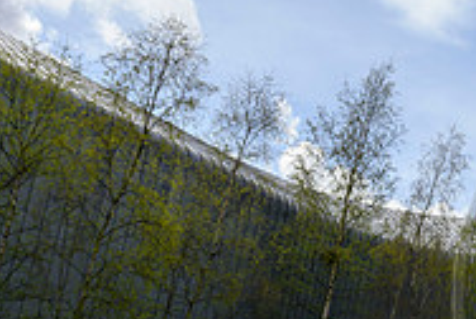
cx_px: 671
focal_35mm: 86
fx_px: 1139
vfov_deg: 15.7
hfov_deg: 20.8
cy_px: 296
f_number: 5.6
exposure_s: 1/1600
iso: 500
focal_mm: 24
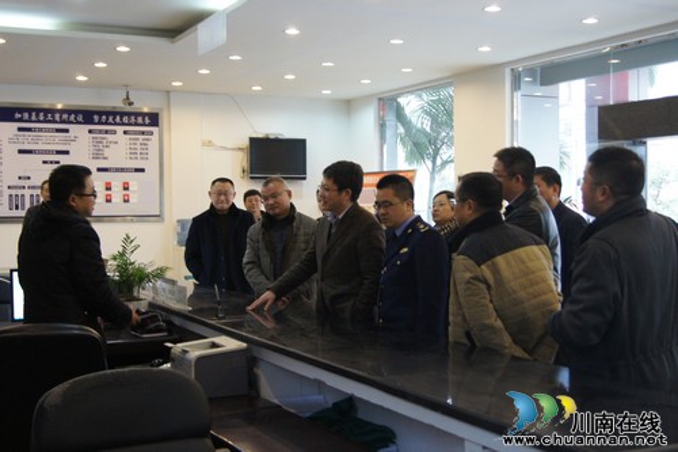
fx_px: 847
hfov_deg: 43.6
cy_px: 226
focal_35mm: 45
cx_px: 339
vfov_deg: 29.8
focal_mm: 30
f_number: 4.5
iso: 1600
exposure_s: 1/30
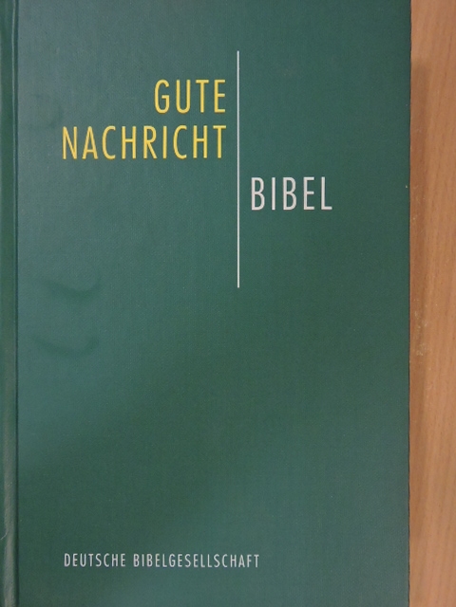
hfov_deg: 42.9
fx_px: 580
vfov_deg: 55.4
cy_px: 304
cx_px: 228
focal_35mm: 33
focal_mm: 5.9
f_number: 3.6
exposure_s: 1/50
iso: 800
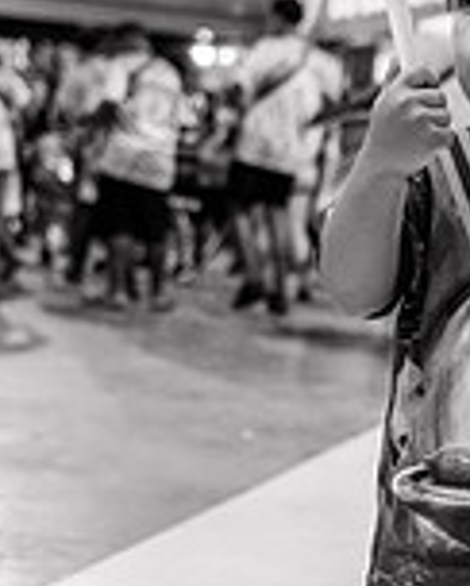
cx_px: 526
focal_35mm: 100
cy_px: 401
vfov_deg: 19.1
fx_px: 1735
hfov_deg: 15.0
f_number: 1.8
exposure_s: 1/200
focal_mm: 24
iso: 800
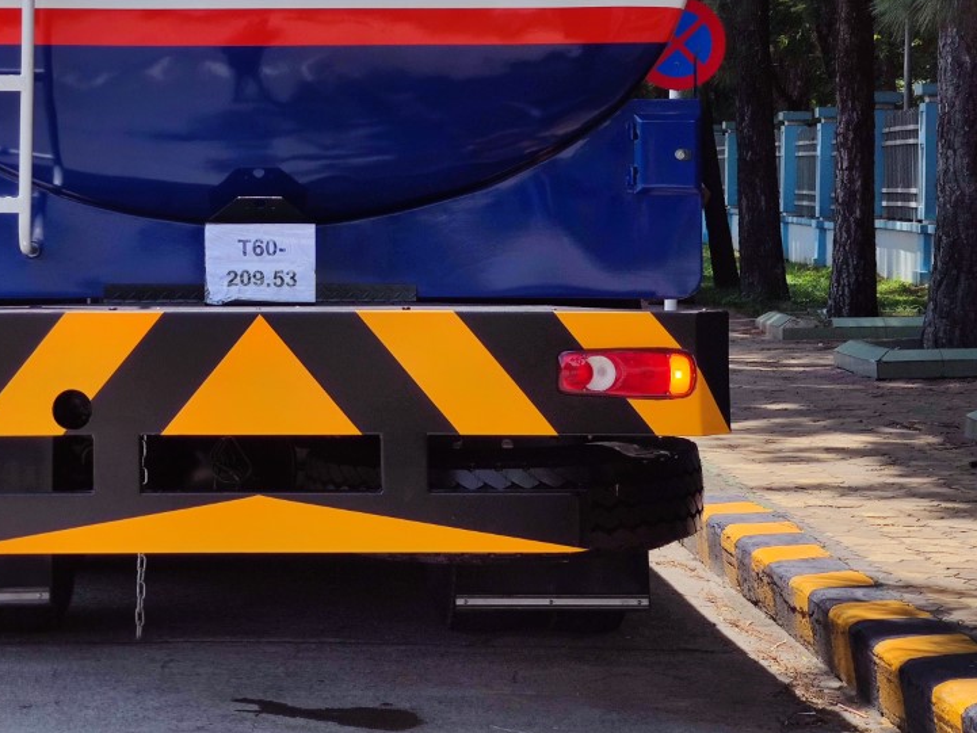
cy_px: 96
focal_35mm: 87
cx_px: 221
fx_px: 2456
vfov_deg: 16.8
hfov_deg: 22.3
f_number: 2
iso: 50
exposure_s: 1/2890
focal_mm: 8.16
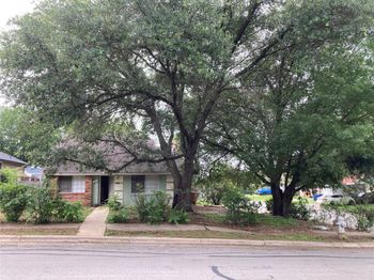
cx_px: 187
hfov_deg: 63.5
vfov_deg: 49.7
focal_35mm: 28
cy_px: 140
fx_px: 302
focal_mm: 3.99
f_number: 1.8
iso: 25
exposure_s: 1/122
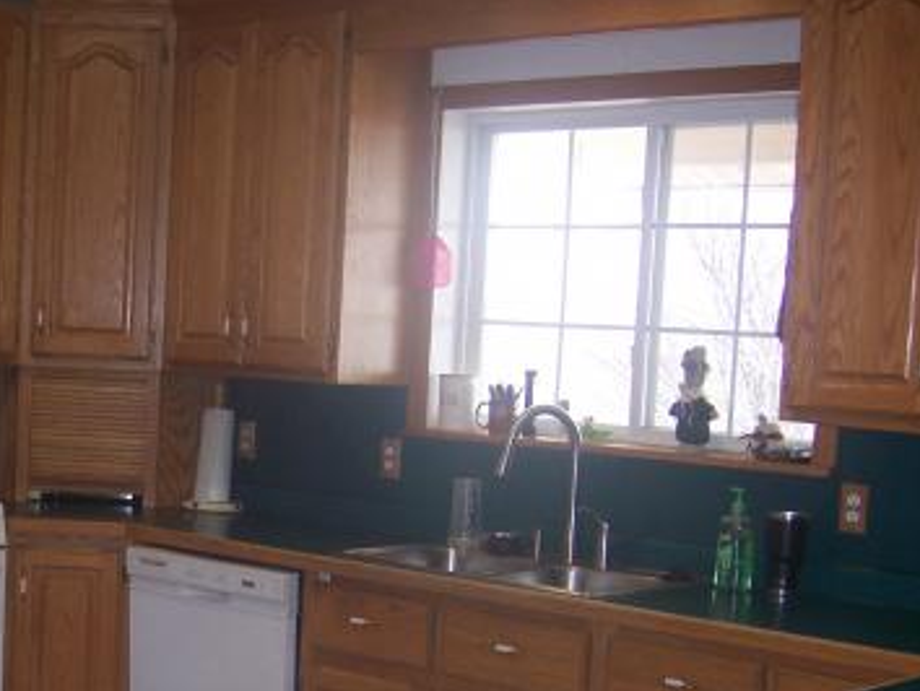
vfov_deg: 22.4
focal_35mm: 65
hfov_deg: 29.2
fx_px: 1729
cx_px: 198
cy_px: 530
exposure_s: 1/60
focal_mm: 6.2
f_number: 2.8
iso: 80
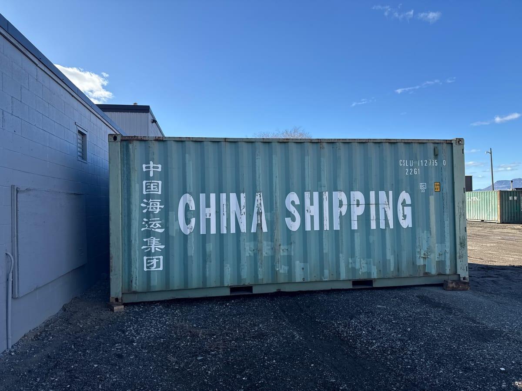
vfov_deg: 56.8
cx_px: 261
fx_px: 362
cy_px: 196
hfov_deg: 71.6
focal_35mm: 24
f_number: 1.78
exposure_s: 1/2525
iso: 80
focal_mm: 6.76
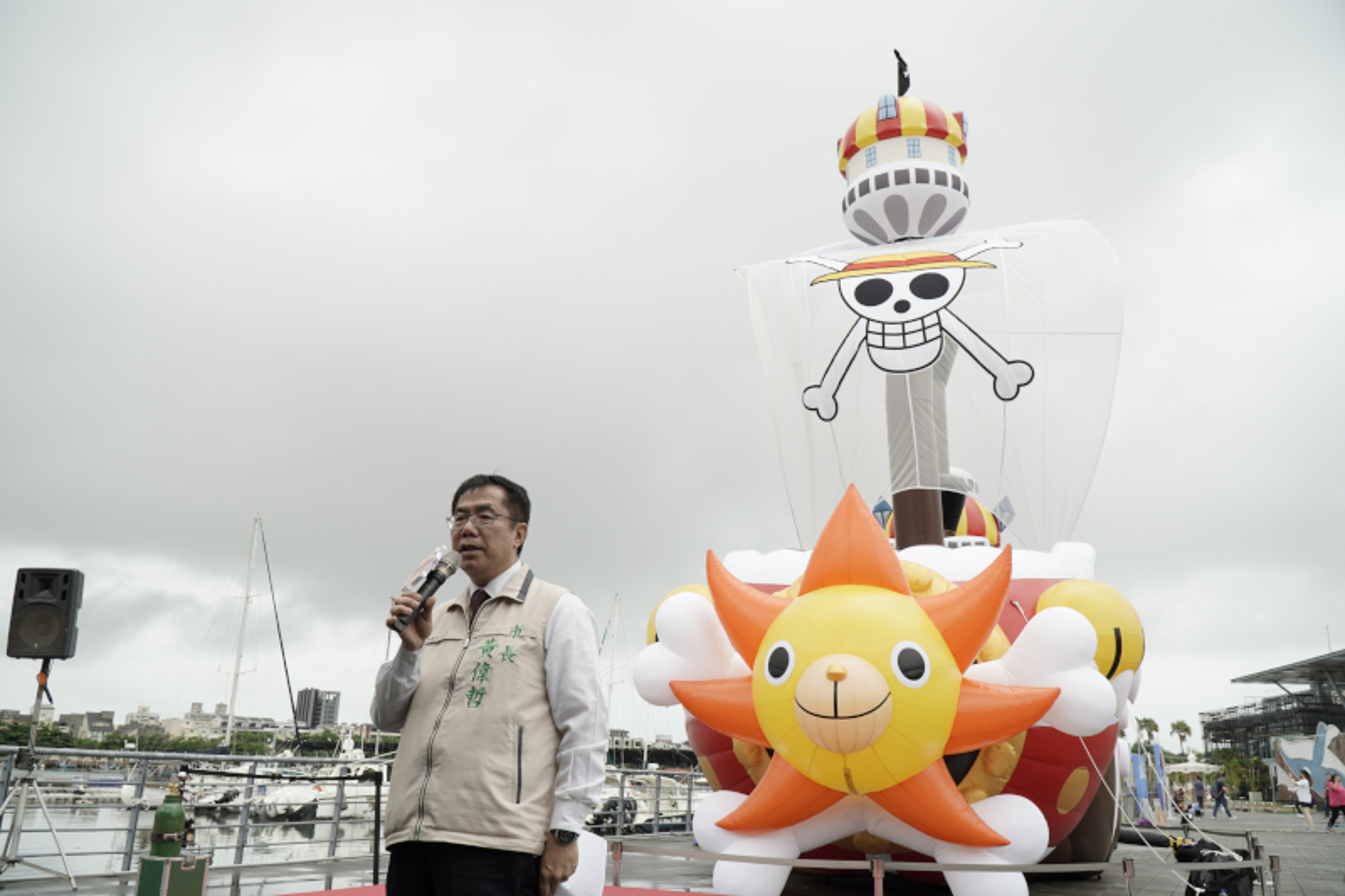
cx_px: 672
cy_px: 448
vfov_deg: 47.9
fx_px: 1008
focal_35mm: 27
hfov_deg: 67.4
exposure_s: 1/250
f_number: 5.6
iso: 100
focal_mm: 18
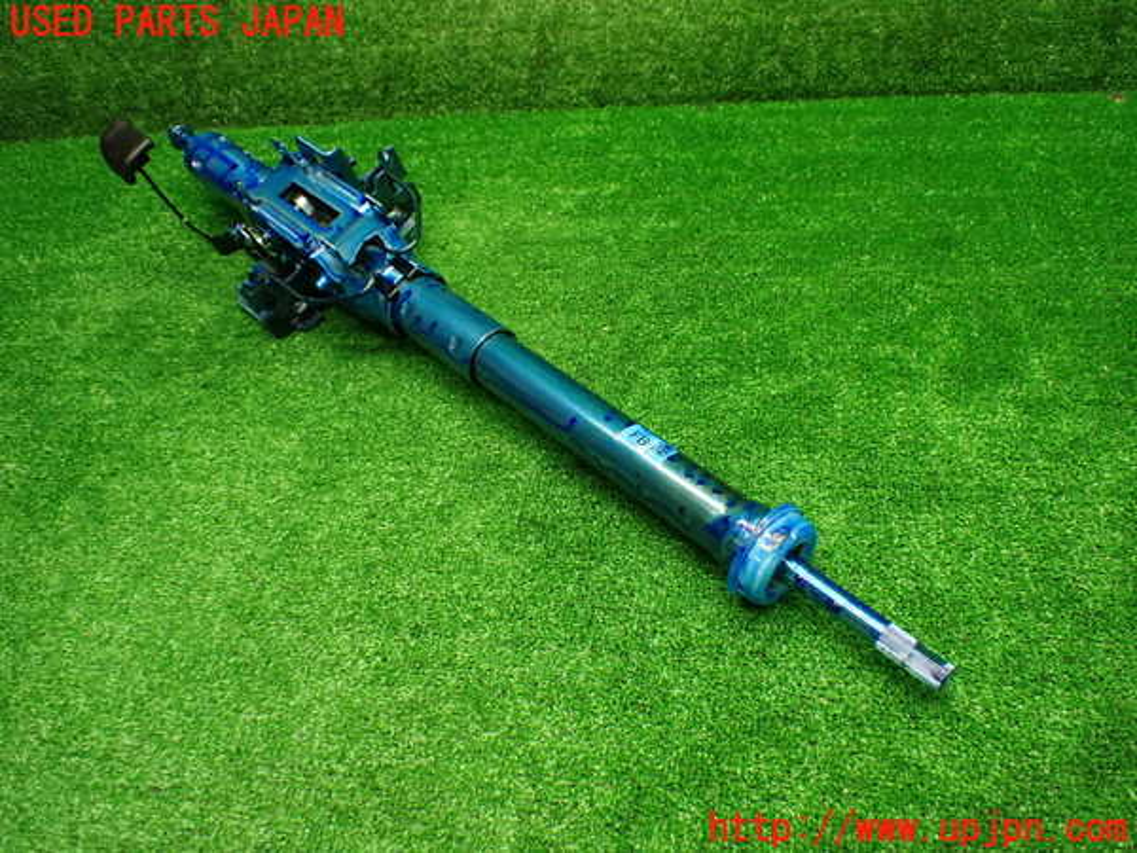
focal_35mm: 30
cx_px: 568
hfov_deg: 60.0
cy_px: 426
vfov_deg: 46.8
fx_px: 985
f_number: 2.3
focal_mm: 5.4
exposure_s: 1/125
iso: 800
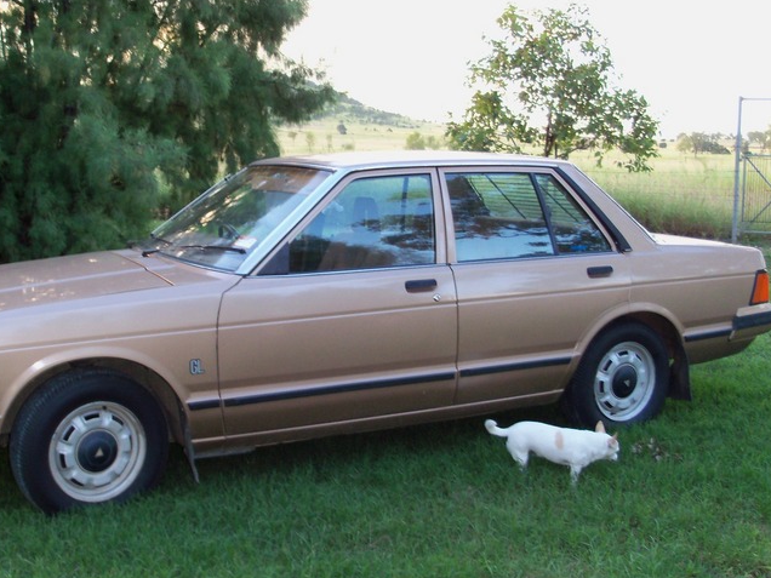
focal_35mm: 44
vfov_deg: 32.9
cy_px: 294
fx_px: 980
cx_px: 335
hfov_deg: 42.9
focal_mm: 6.3
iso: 100
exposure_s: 1/30
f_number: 3
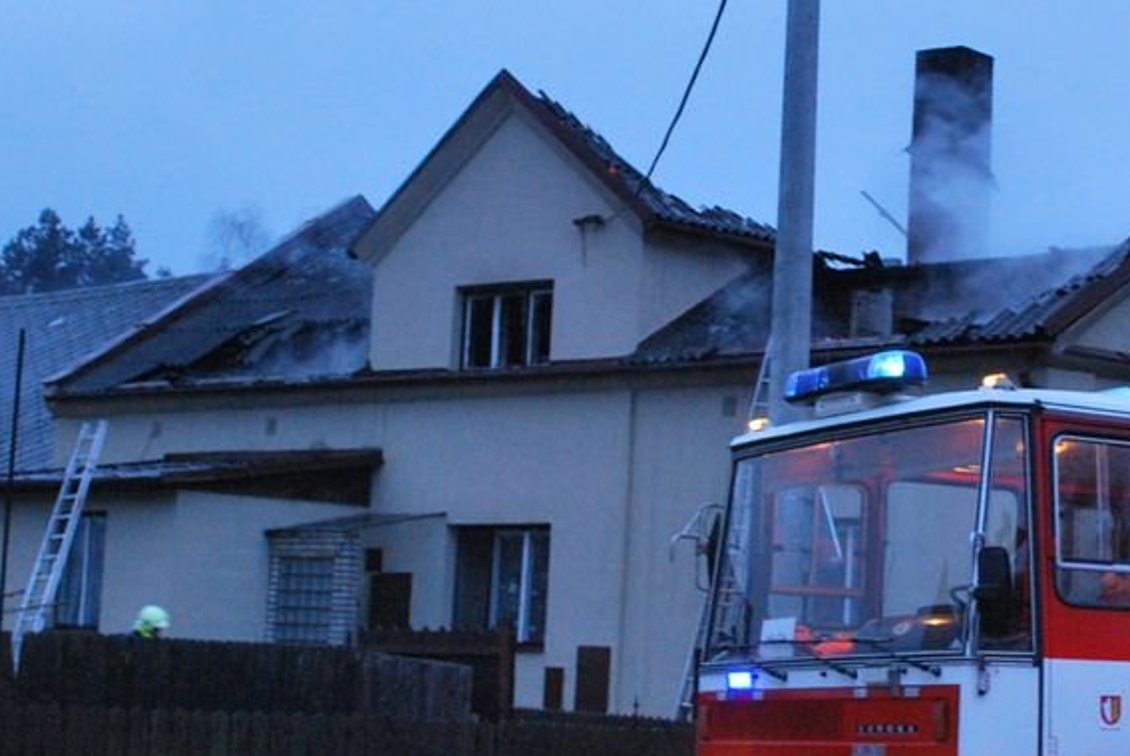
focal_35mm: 76
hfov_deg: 26.3
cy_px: 381
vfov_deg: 18.0
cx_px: 826
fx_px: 2388
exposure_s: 1/30
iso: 720
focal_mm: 18
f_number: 3.8
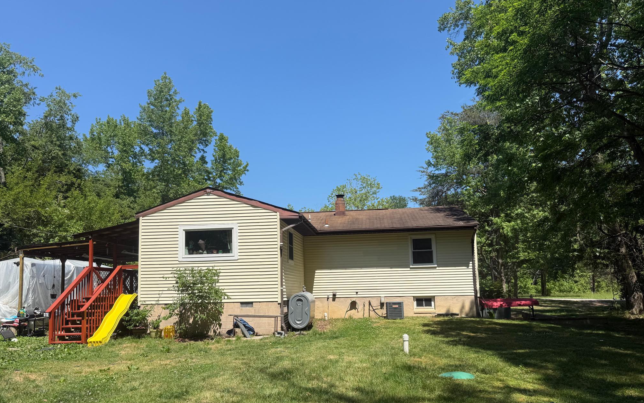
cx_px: 317
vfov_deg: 47.3
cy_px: 244
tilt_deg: +4.4
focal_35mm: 26
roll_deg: +1.4
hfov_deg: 70.4
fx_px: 456
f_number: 1.78
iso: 80
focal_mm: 6.76
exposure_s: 1/4405
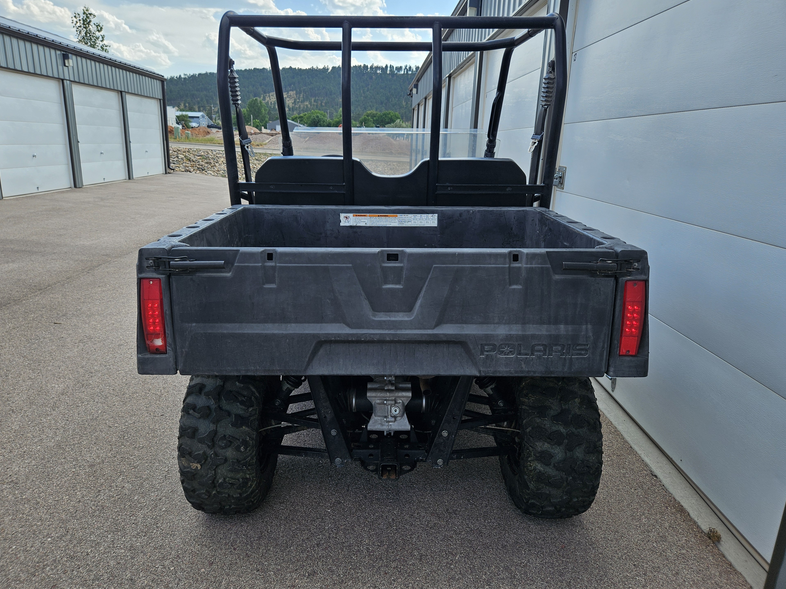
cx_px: 380
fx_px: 545
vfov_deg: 56.8
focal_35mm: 24
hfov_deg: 71.6
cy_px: 283
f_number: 1.8
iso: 25
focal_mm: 5.4
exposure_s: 1/957
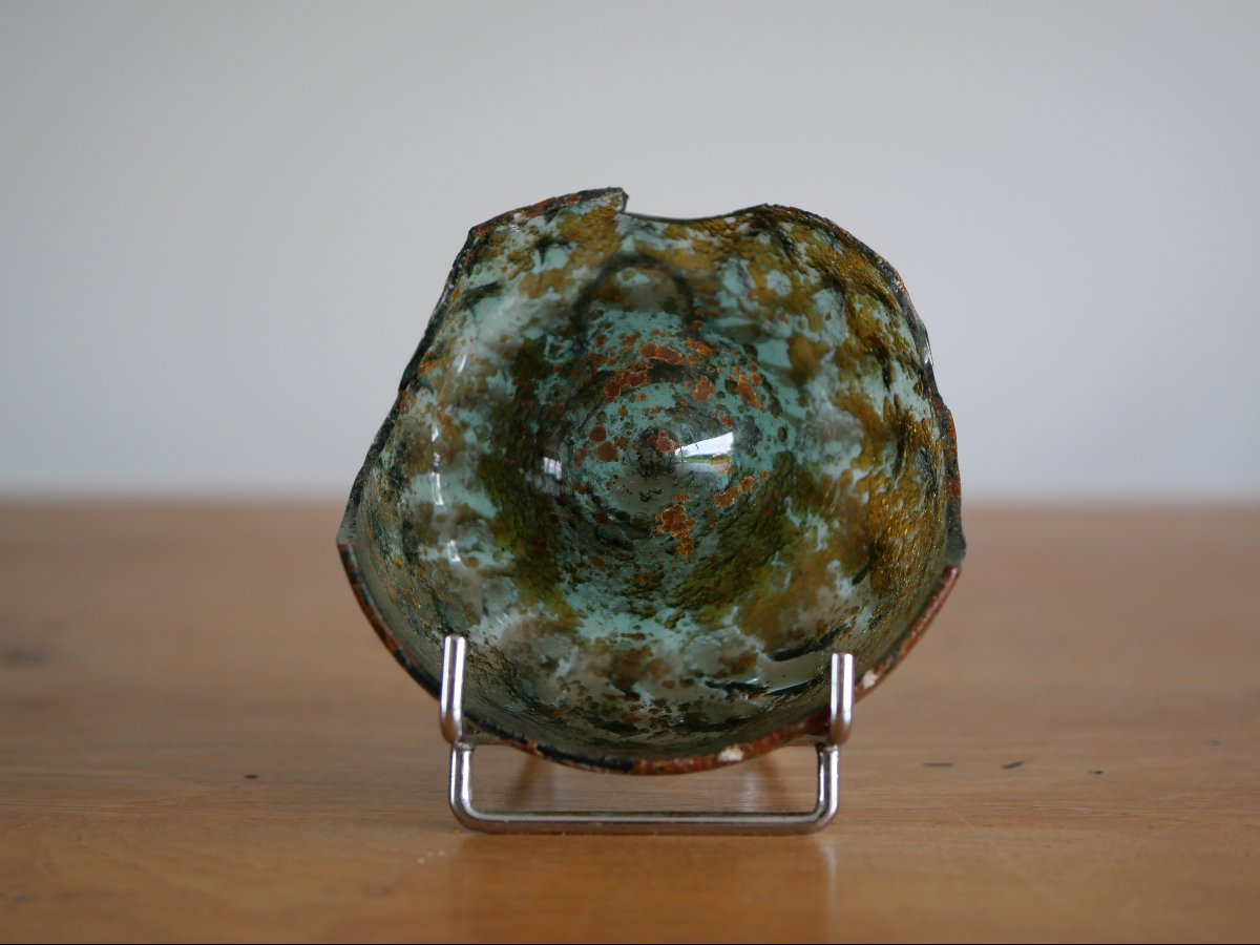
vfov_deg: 24.4
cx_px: 630
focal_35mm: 60
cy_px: 472
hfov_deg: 32.2
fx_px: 2184
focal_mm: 30
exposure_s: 1/60
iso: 800
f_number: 2.8
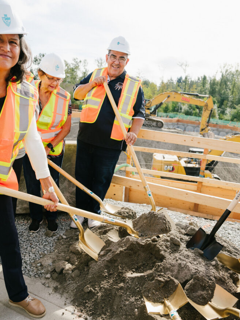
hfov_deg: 51.3
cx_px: 116
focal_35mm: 27
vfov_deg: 65.3
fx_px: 250
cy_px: 159
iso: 400
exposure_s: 1/1000
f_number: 5
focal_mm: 24
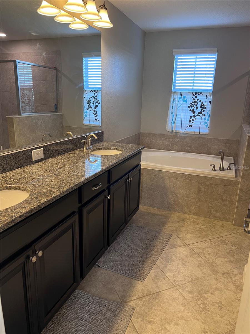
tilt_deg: -15.4
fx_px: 250
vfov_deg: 67.3
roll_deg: -1.3
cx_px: 125
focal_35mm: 26
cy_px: 167
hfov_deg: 53.1
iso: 100
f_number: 1.5
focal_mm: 5.7
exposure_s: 1/60
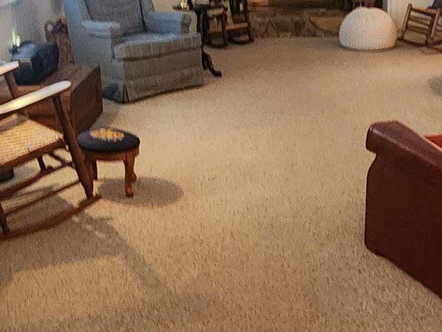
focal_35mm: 53
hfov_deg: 36.1
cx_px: 257
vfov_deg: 27.1
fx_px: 677
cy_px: 77
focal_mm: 2.2
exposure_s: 1/30
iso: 400
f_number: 2.2
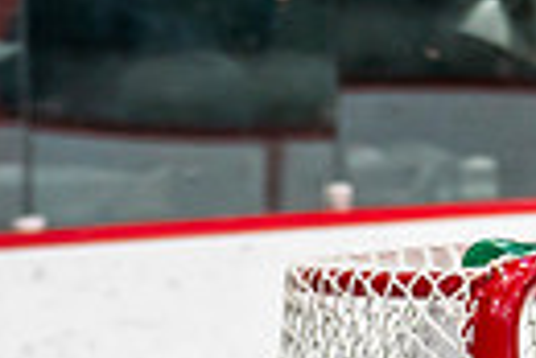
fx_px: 12580
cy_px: 542
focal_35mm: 844
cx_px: 808
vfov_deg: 1.6
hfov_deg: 2.4
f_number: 2.8
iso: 640
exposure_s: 1/640
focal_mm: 142
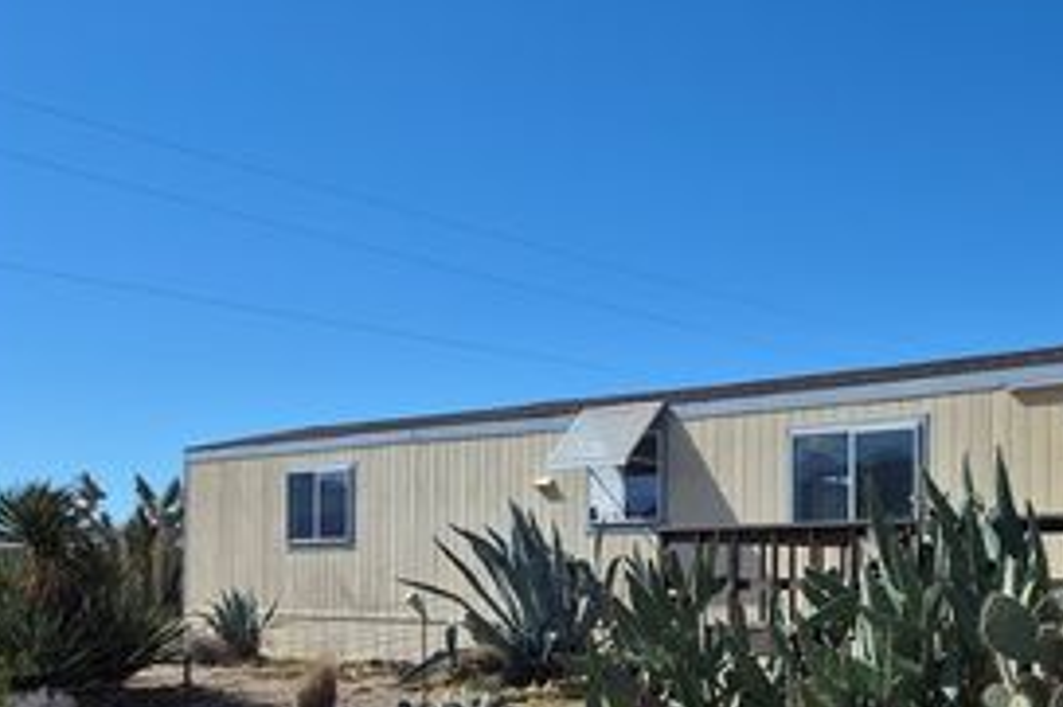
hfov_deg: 41.3
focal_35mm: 44
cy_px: 568
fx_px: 1298
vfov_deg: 29.8
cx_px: 938
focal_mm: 5.4
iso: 80
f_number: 1.8
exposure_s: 1/6192
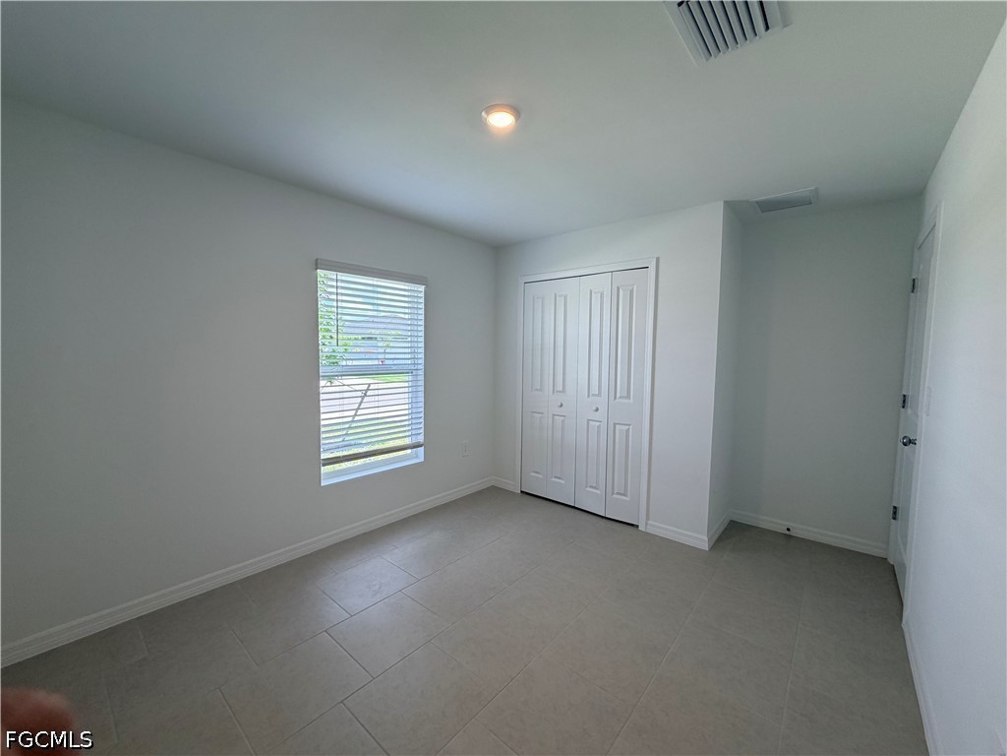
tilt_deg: -4.8
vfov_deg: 85.7
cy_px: 378
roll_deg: -0.4
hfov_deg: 102.1
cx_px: 504
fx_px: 407
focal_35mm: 14
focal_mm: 2.22
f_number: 2.2
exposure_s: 1/120
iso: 100
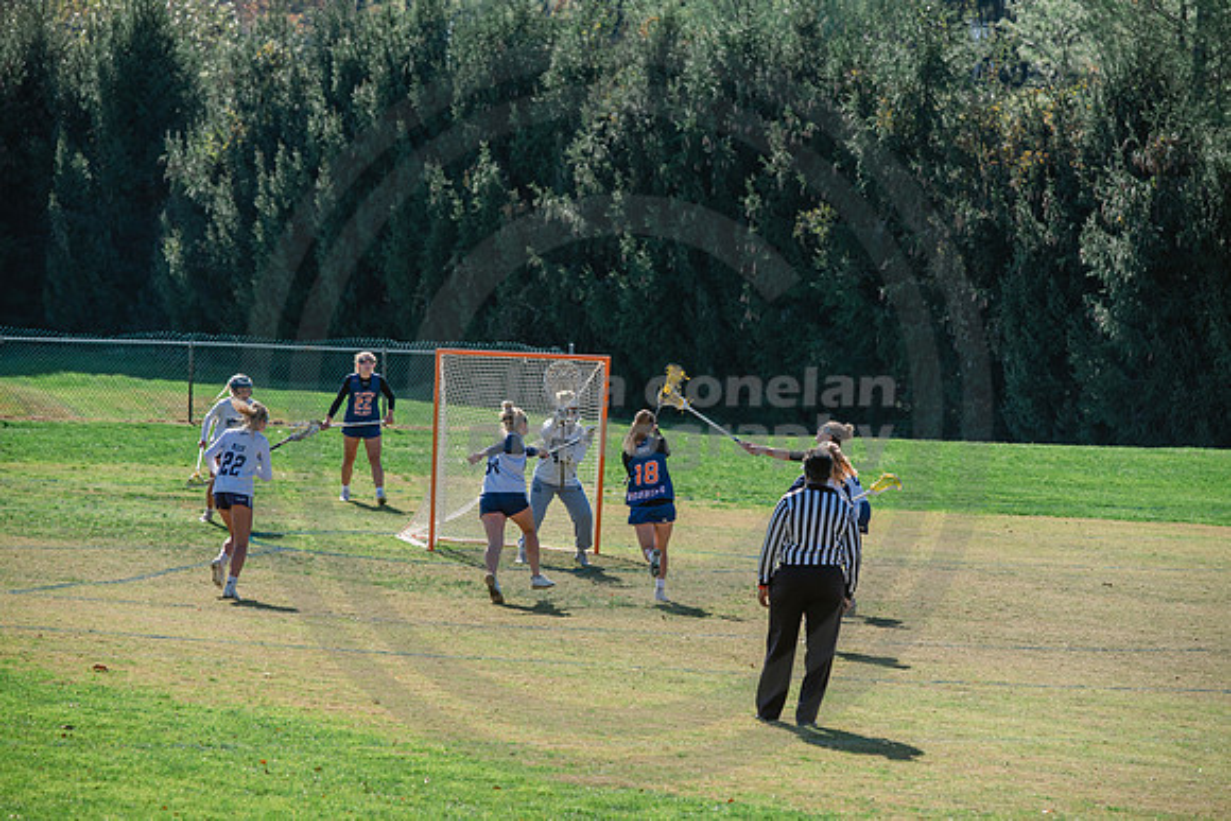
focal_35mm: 185
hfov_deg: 11.1
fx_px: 6327
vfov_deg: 7.4
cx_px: 616
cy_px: 411
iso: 250
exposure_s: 1/2000
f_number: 5.6
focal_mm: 185
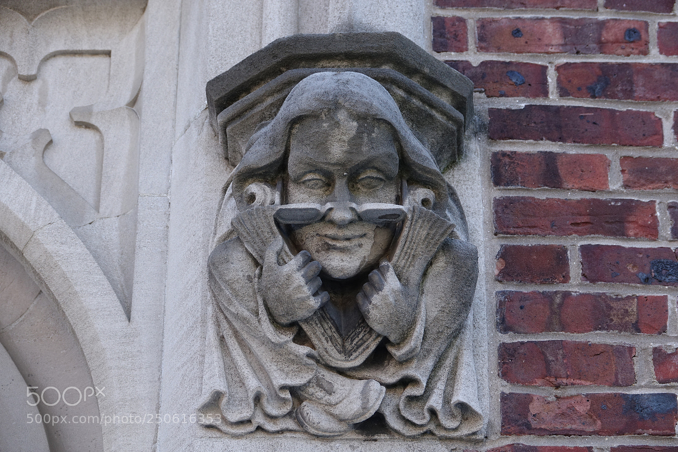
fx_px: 2542
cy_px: 226
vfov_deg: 10.2
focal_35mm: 135
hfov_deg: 15.2
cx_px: 339
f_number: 4
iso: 200
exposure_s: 1/160
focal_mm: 49.51
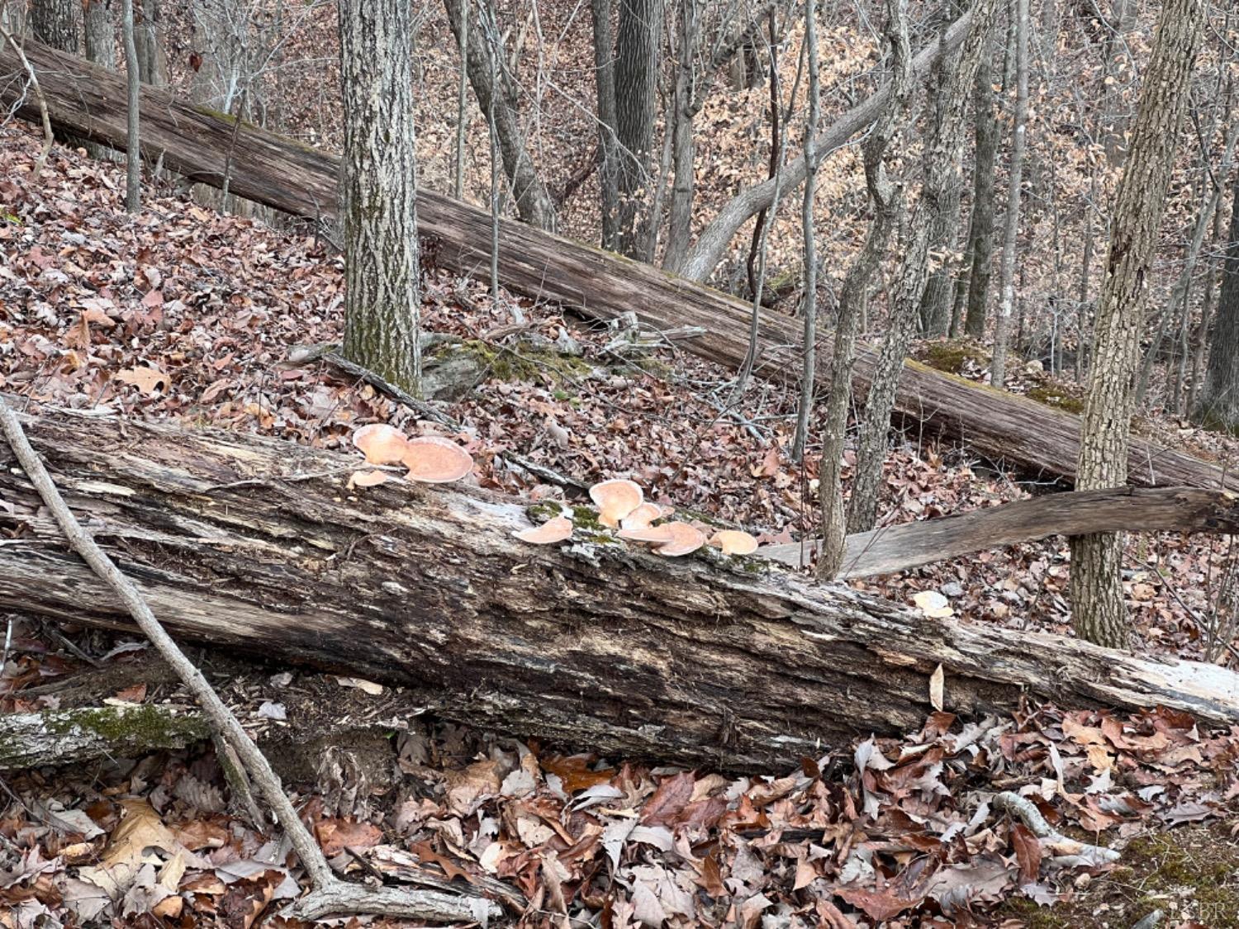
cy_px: 464
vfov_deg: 19.1
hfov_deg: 25.3
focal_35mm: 77
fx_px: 2756
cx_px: 620
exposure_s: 1/99
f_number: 2.8
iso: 50
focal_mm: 9
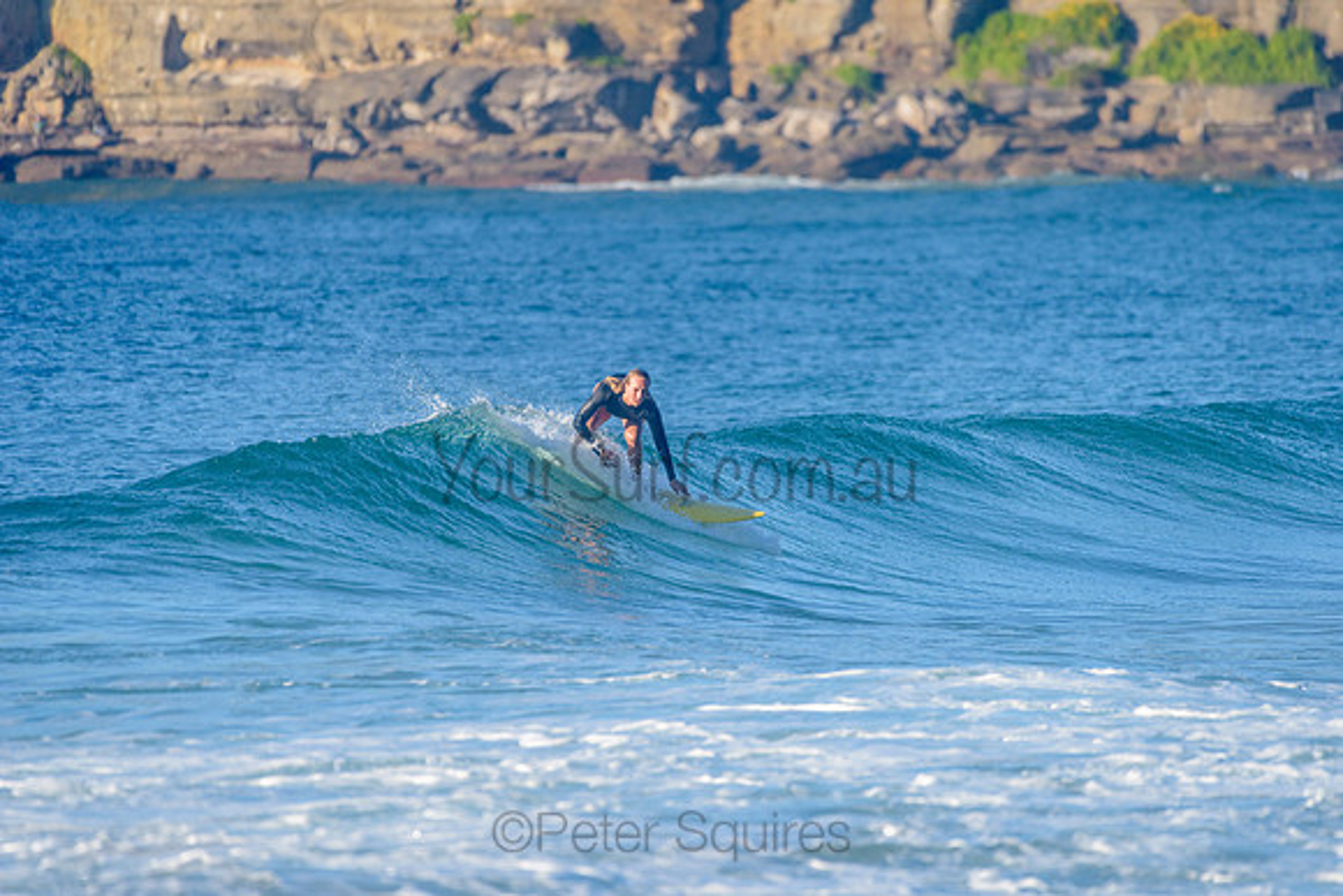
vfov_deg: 2.7
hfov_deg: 4.1
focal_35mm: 500
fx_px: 18667
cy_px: 448
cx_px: 672
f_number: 5.6
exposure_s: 1/2000
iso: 360
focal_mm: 500
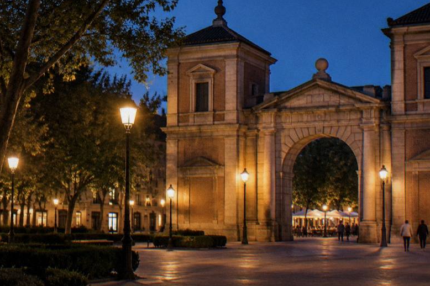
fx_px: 537
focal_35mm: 45
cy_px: 119
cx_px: 243
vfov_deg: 29.8
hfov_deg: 43.5
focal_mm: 35
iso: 2000
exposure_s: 1/50
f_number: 9
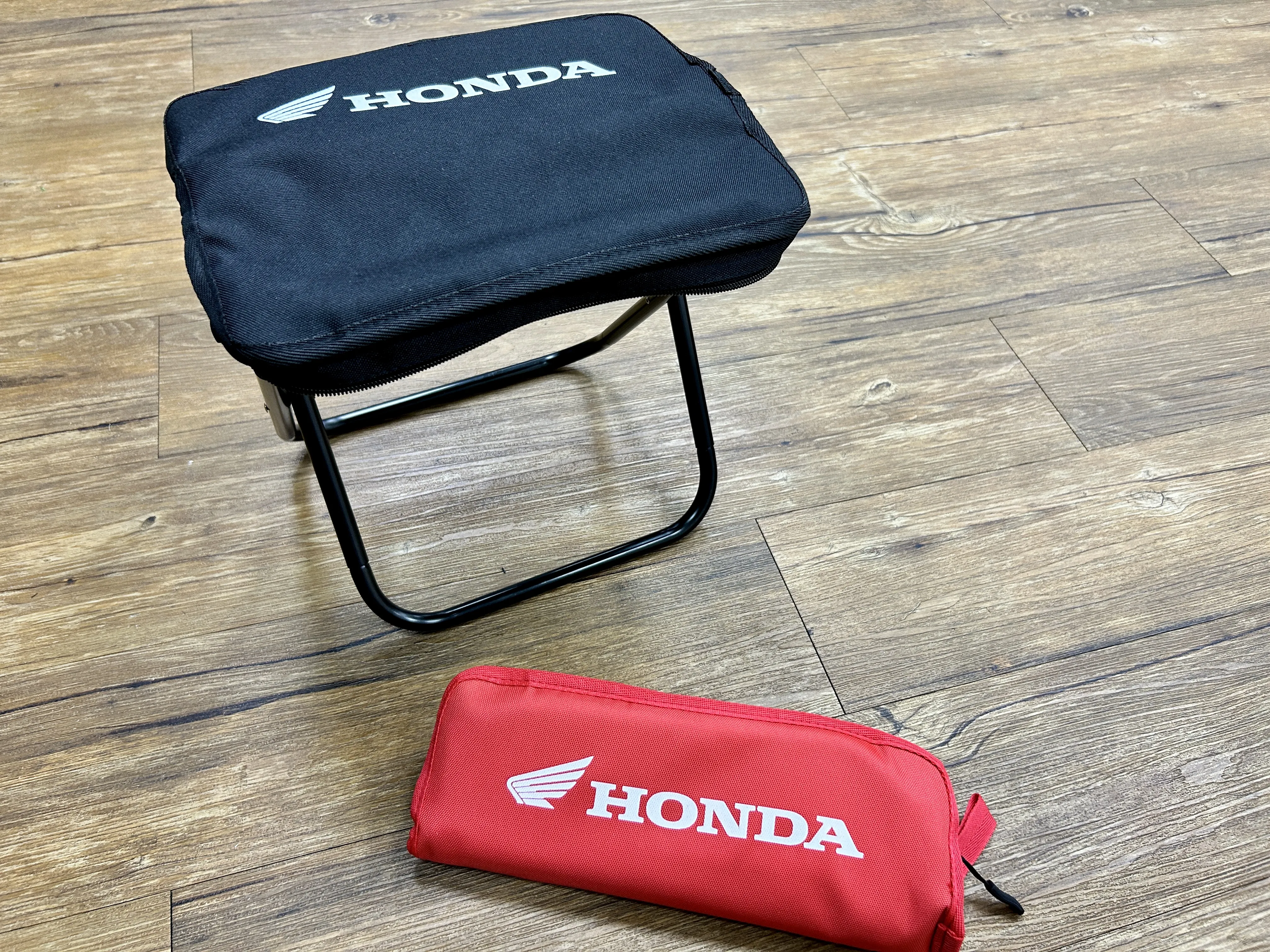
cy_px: 476
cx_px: 635
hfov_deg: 67.3
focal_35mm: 26
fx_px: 954
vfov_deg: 53.1
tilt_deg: -51.6
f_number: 1.5
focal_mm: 5.7
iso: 125
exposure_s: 1/60
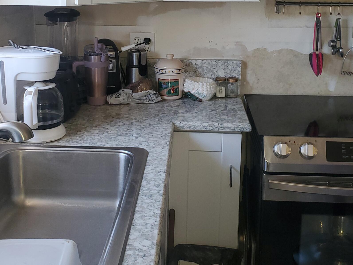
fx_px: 500
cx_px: 166
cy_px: 72
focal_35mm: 49
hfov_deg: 38.9
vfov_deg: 29.3
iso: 100
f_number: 2.4
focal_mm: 4.3
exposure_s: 1/40
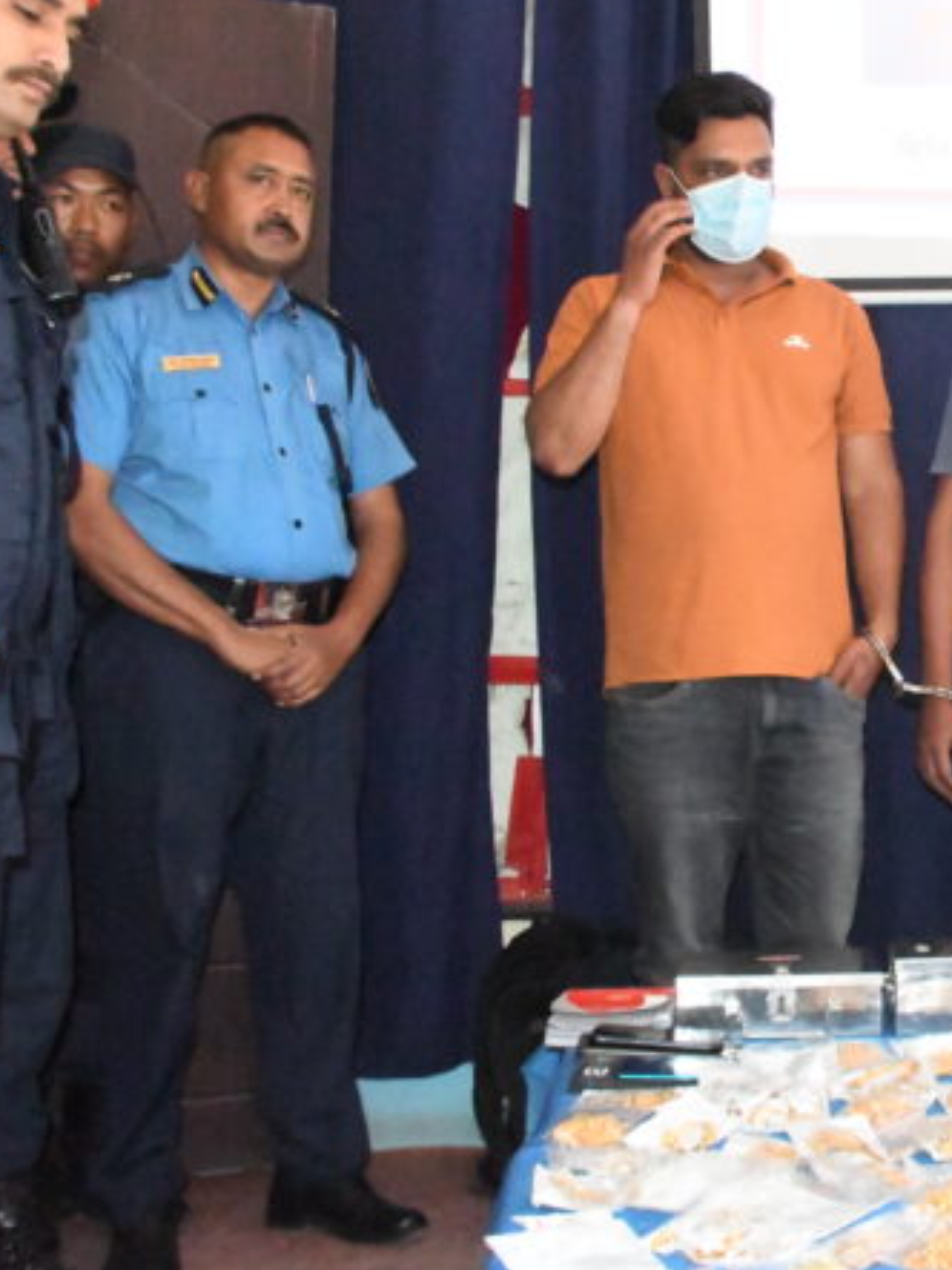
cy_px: 608
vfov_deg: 42.1
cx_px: 972
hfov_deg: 29.8
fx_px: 1651
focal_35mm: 45
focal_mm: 18
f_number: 4.5
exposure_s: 1/250
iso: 32000
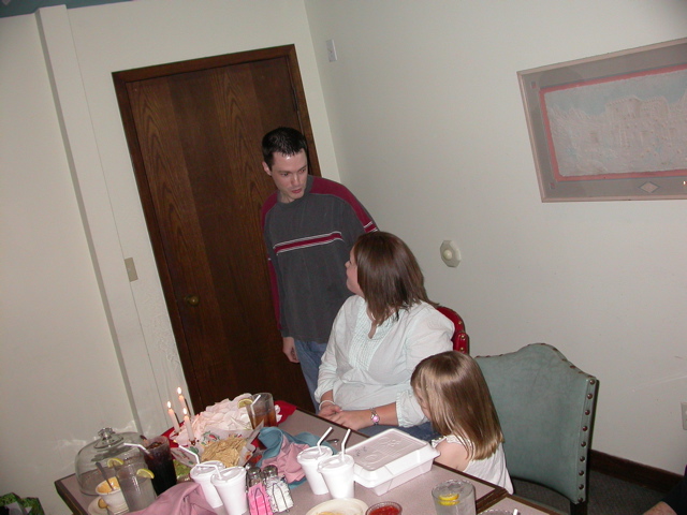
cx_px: 344
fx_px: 754
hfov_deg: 49.0
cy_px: 258
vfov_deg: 37.7
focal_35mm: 38
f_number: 2.6
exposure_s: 1/60
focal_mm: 7.85
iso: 200
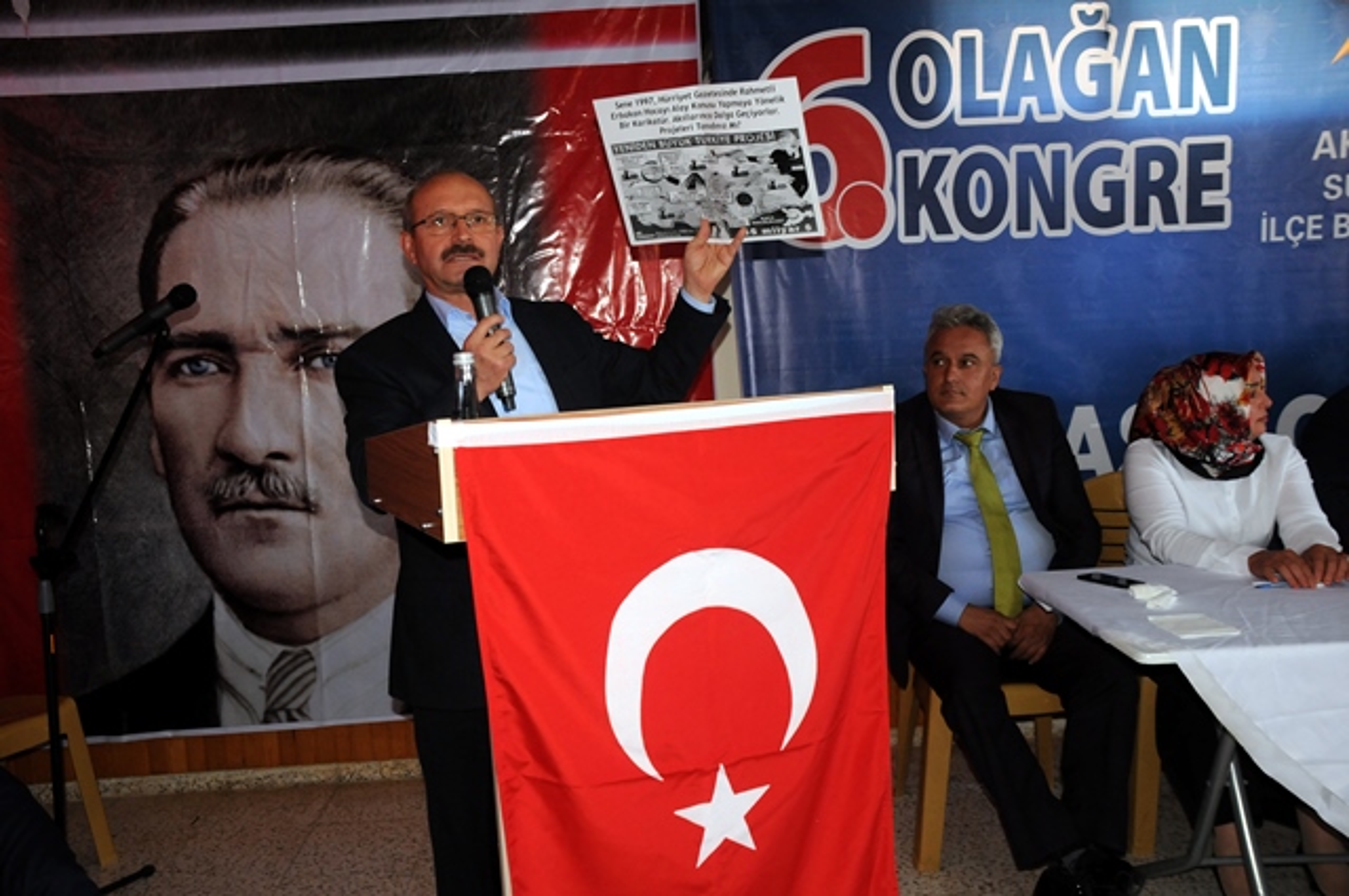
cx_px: 674
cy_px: 448
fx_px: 1235
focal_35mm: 33
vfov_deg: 39.9
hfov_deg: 57.3
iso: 800
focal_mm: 22
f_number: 5
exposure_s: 1/60
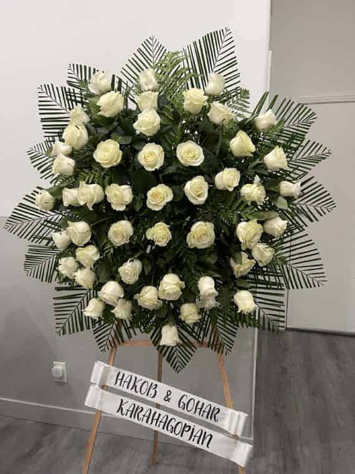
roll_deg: -0.5
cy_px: 237
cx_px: 178
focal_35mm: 25
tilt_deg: -10.9
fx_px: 342
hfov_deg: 54.9
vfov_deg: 69.4
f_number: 1.6
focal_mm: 5.1
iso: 160
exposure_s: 1/60
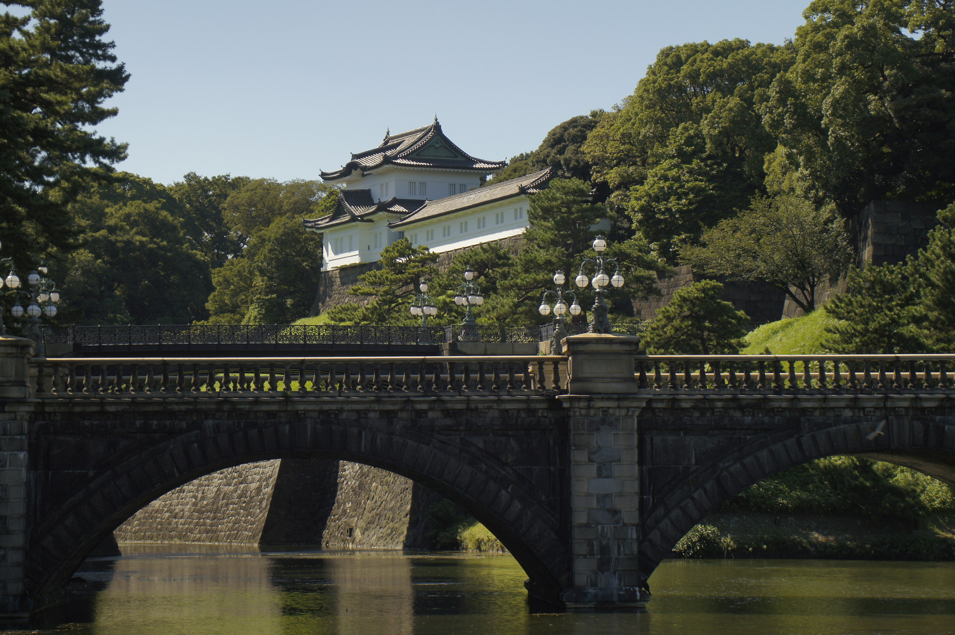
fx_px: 2782
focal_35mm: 105
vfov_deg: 13.0
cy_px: 318
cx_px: 478
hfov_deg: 19.5
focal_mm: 70
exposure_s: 1/1250
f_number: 5.6
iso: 200
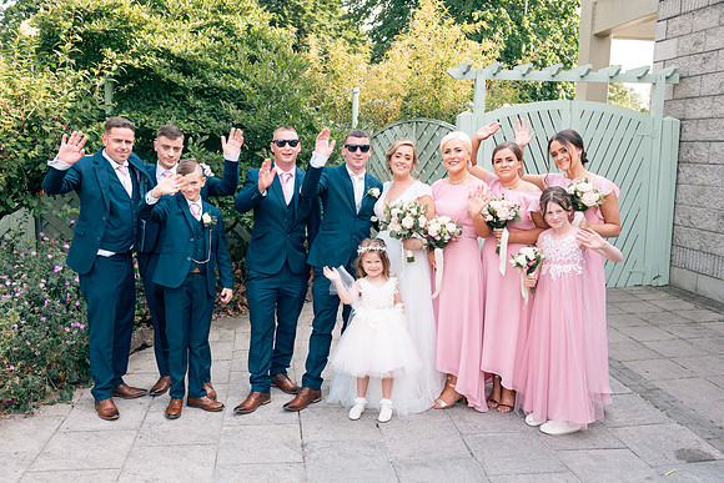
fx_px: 644
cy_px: 242
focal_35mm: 32
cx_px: 362
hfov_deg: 58.7
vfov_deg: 41.1
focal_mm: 32
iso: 100
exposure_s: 1/100
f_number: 5.6
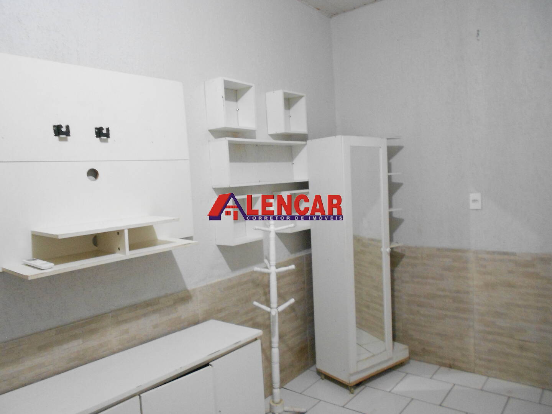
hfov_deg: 67.3
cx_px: 276
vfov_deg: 53.1
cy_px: 207
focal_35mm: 26
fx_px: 415
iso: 400
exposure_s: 1/20
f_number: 3.2
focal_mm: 4.6
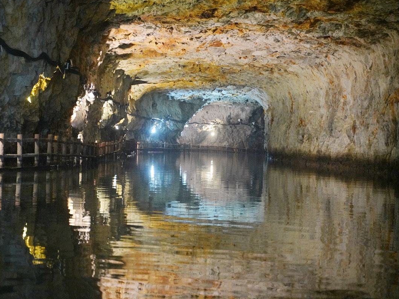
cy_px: 148
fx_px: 945
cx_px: 183
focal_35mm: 82
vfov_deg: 18.0
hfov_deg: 23.8
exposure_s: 1/80
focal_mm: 75
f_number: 2.8
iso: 12800
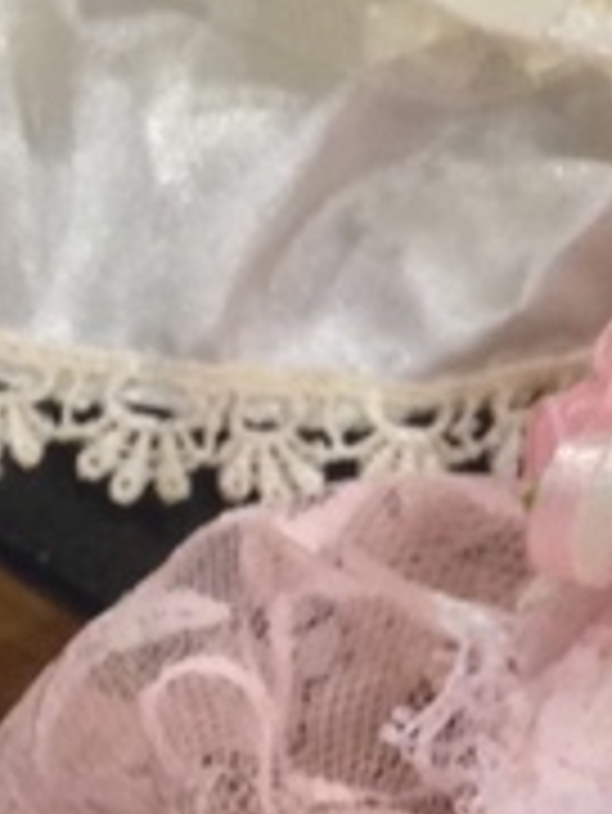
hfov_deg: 5.9
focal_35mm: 241
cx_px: 1426
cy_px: 483
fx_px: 5674
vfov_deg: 8.2
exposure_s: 1/20
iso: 125
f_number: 2.4
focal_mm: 4.12
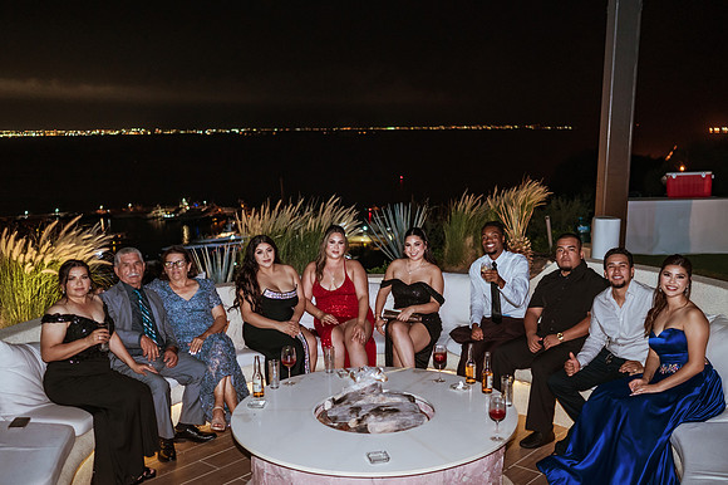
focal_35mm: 39
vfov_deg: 34.1
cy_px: 267
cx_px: 378
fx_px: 790
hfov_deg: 49.5
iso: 1600
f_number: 1.8
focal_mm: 35
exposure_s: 1/50
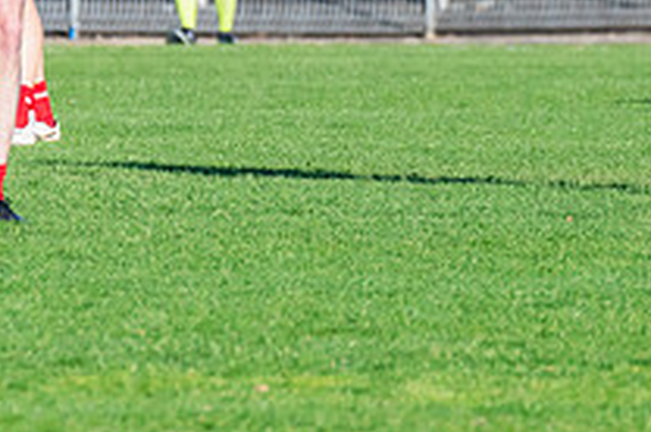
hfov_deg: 1.9
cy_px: -139
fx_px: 19789
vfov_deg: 1.3
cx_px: 782
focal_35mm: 1096
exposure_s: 1/1600
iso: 800
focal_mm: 360
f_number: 8
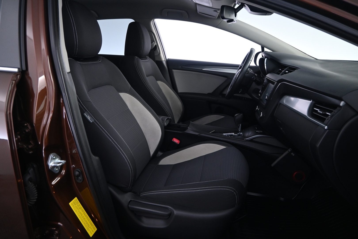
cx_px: 179
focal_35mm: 24
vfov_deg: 53.1
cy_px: 120
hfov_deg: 73.7
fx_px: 239
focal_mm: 16
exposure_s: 1/13
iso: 1000
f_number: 3.5
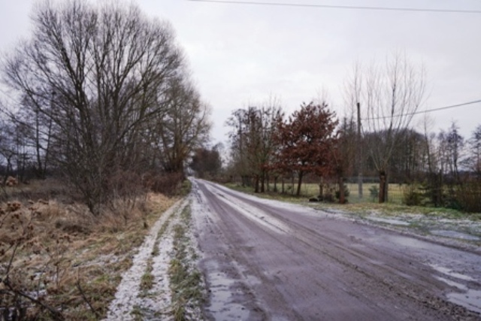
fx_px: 361
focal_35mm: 27
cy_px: 160
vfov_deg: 48.0
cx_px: 240
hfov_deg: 67.4
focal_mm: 18
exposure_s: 1/60
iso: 125
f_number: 4
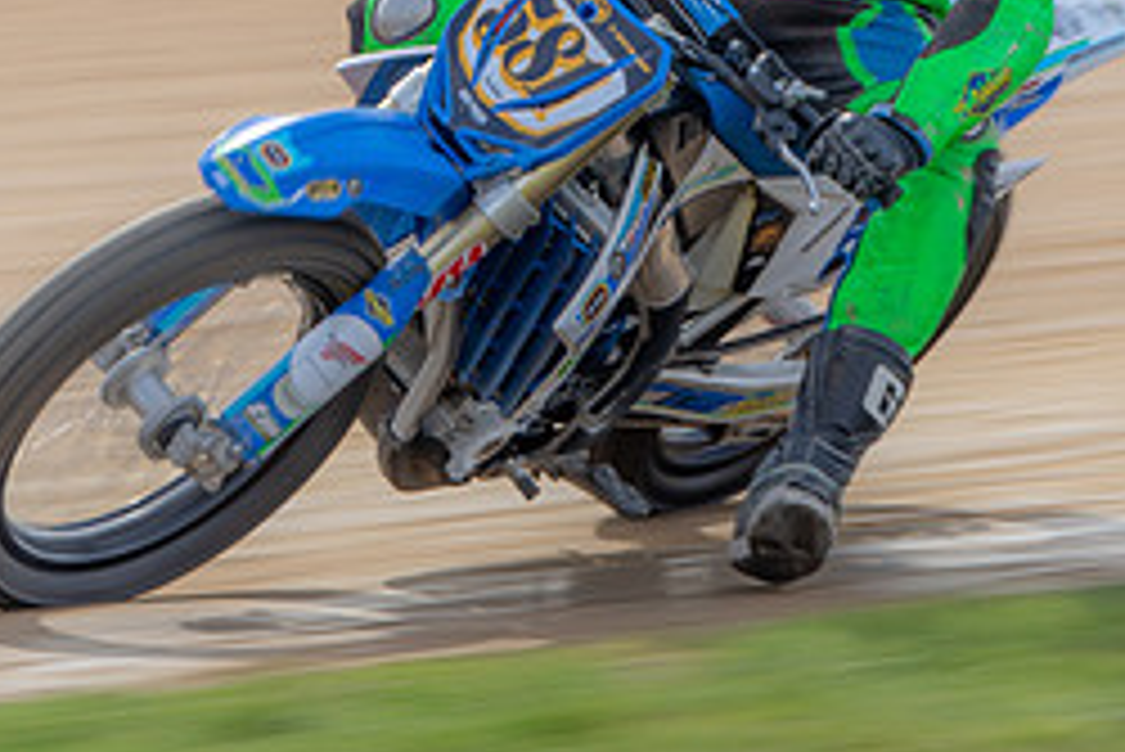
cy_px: 85
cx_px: 439
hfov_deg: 3.6
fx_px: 18103
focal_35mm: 579
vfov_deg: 2.4
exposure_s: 1/100
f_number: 11
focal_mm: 130
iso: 100
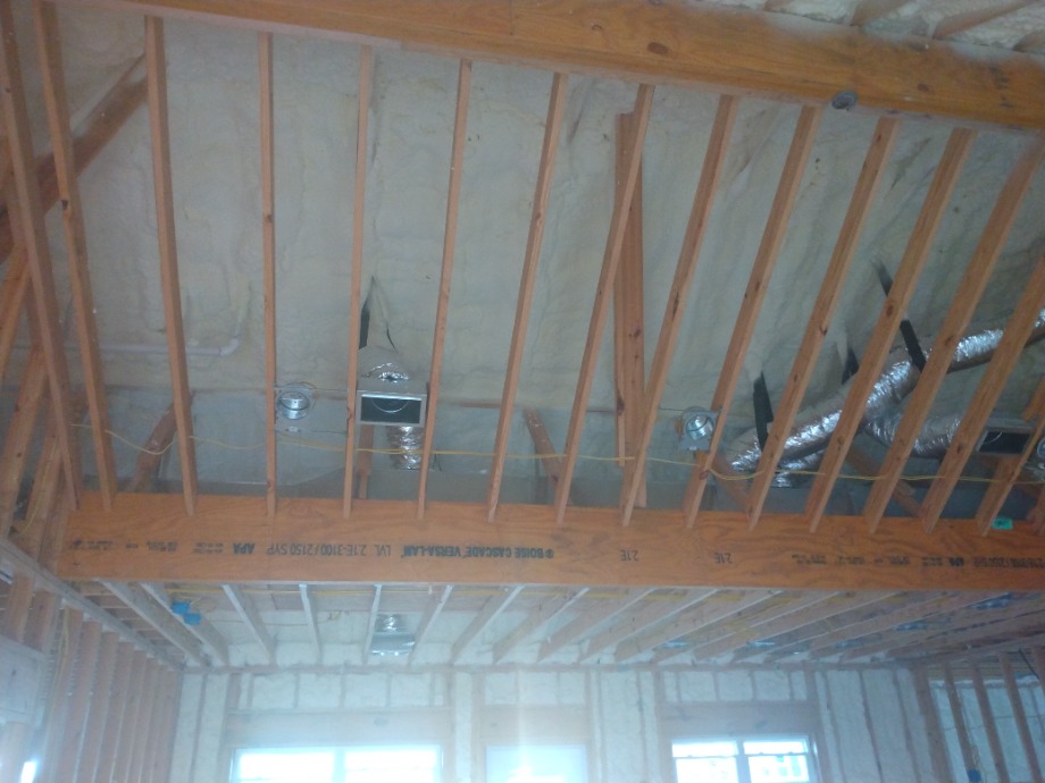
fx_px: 604
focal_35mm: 20
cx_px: 522
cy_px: 392
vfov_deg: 66.0
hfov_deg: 81.7
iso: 488
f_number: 2
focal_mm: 3.54
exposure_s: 1/30
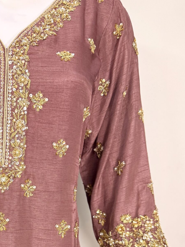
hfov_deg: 26.8
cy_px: 216
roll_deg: -0.7
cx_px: -6
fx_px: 363
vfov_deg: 35.5
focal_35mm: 51
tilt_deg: -13.6
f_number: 1.78
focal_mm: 6.76
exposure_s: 1/50
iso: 125
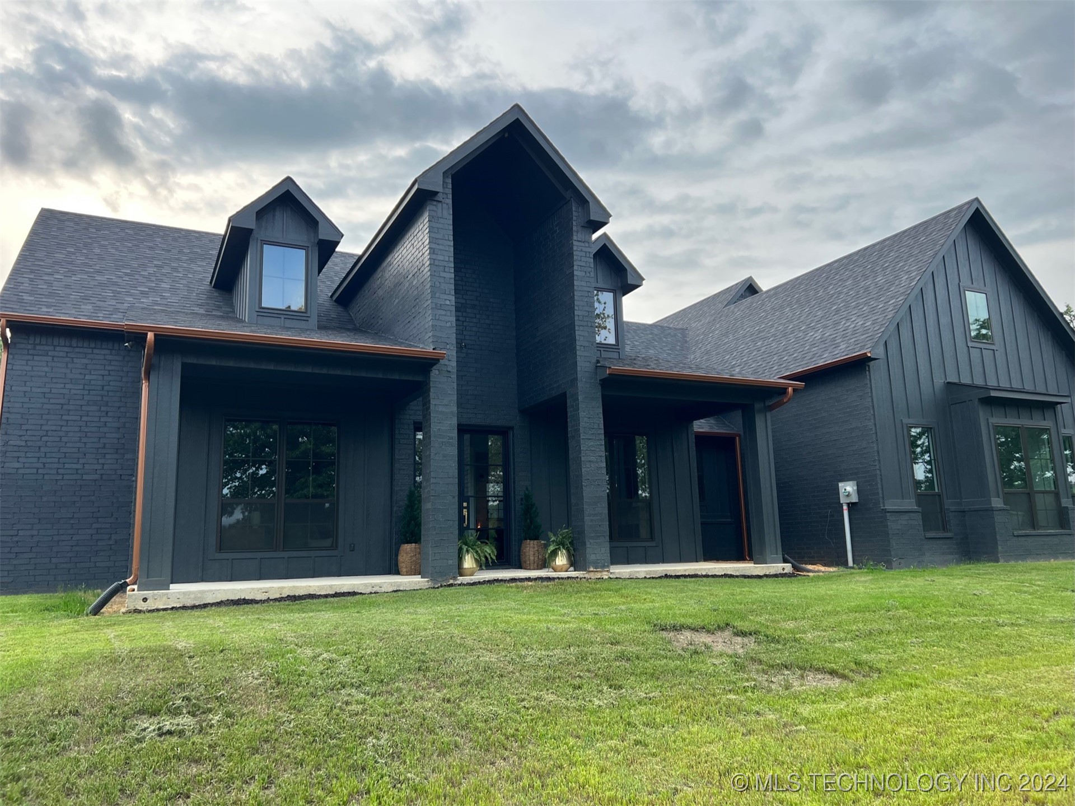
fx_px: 807
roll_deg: +2.0
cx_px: 538
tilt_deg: +10.7
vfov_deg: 53.0
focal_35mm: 26
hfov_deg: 67.3
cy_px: 403
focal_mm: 5.7
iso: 50
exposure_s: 1/797
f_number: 1.5
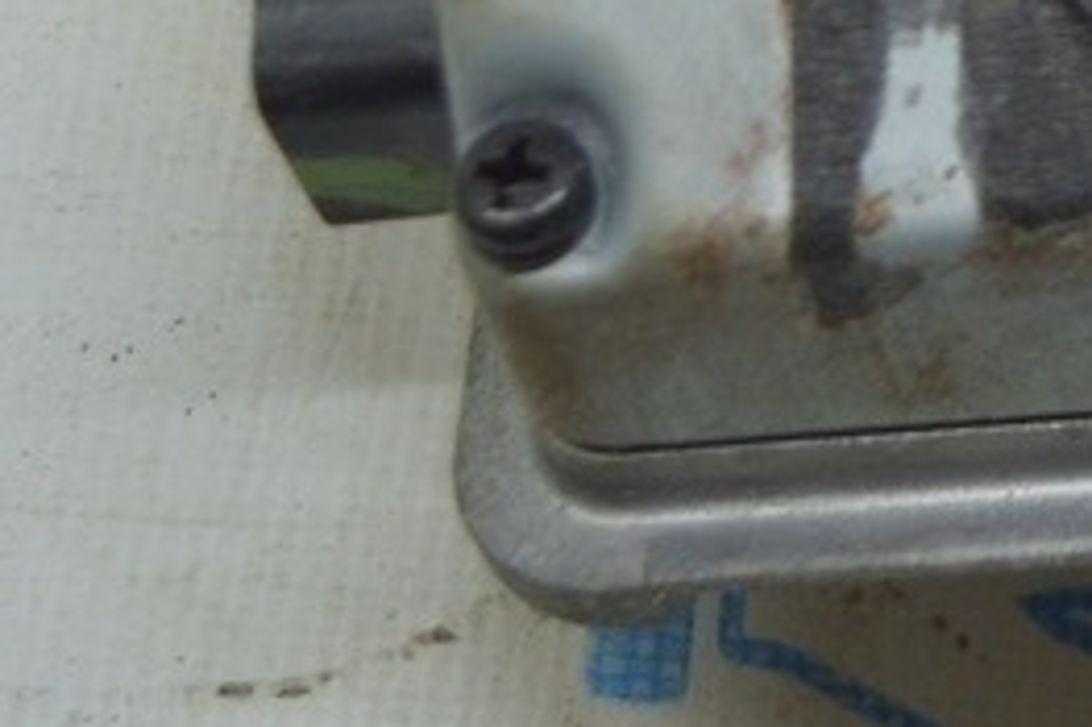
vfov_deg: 8.6
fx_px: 4608
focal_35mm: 152
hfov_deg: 13.0
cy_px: -629
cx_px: 1445
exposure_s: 1/100
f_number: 4
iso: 400
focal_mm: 26
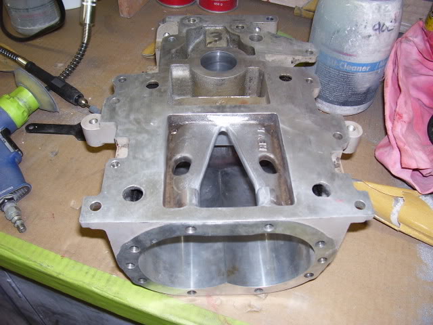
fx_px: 425
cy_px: 162
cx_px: 216
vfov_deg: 41.8
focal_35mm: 34
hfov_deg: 54.0
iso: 80
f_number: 2.7
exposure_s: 1/60
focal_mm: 5.6
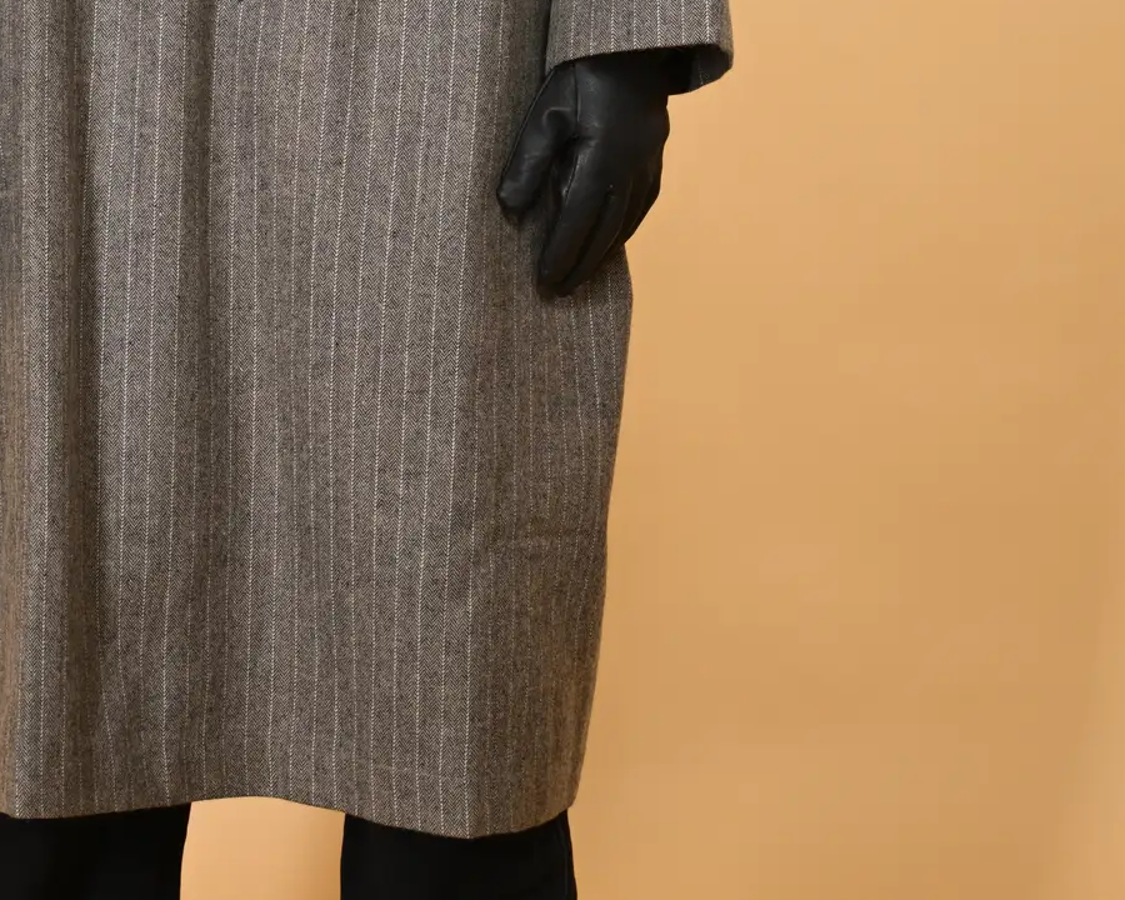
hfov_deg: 17.5
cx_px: 241
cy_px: -62
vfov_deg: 13.9
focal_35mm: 109
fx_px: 3629
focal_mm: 41
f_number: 2.8
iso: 250
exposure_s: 1/320
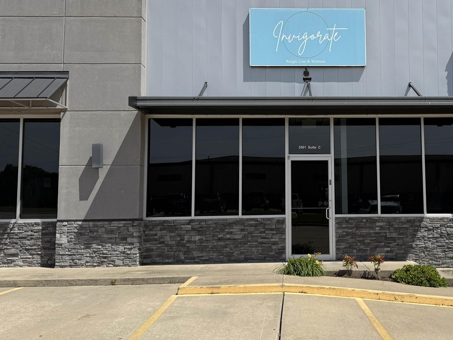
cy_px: 148
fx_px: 550
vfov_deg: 34.3
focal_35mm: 42
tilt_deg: +6.4
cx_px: 318
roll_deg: +0.5
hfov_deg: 43.8
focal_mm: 6.76
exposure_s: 1/8130
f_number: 1.78
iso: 80
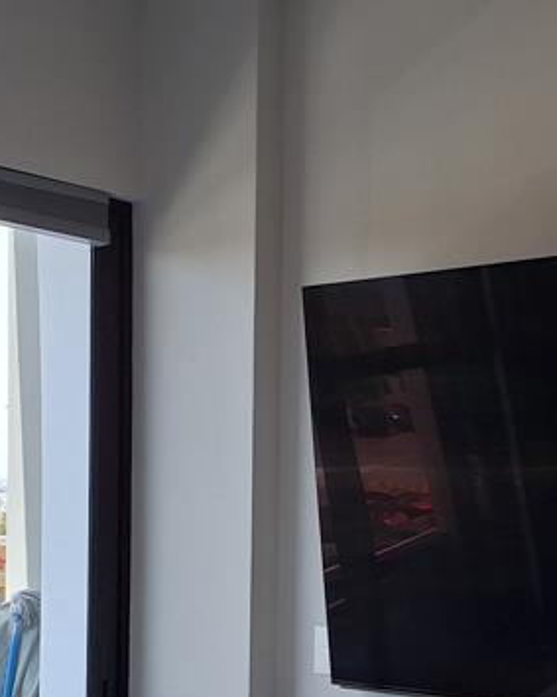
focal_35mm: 65
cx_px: 368
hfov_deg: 23.4
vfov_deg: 28.5
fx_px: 1340
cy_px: 567
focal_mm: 5.54
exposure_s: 1/527
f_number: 1.8
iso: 40
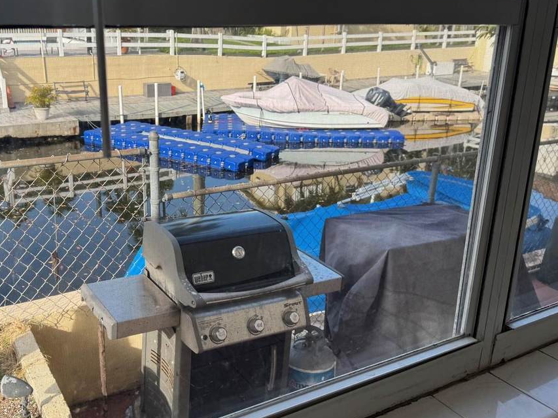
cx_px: 213
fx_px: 580
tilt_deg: -17.3
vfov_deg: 39.6
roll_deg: +0.5
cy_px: 180
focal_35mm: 36
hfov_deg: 50.9
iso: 80
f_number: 1.78
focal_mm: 6.76
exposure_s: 1/952
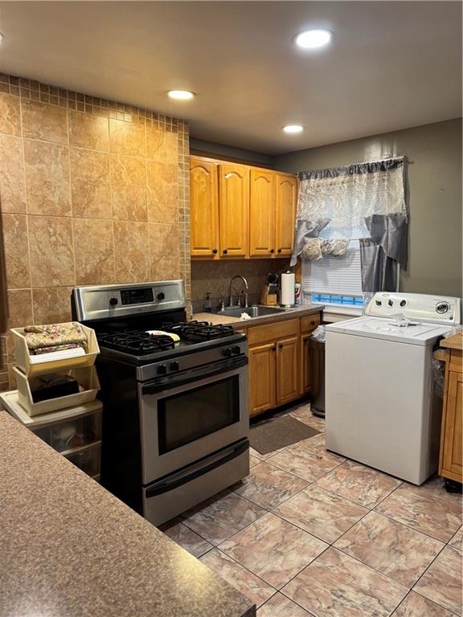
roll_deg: -1.6
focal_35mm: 24
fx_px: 428
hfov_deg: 56.8
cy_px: 308
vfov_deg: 71.6
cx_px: 232
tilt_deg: -6.7
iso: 125
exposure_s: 1/60
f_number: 1.78
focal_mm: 6.76
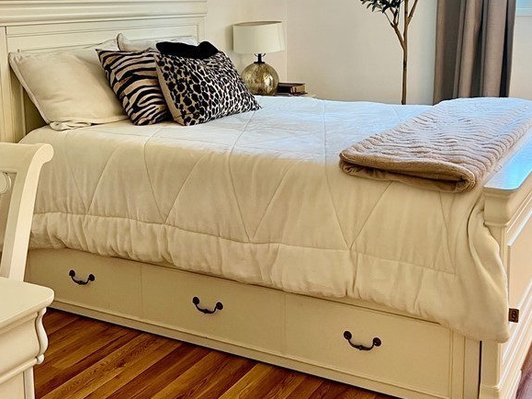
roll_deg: +0.4
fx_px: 707
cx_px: 311
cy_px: 104
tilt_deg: -9.5
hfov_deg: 41.1
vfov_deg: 31.0
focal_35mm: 46
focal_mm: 5.7
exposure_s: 1/60
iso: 125
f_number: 1.5
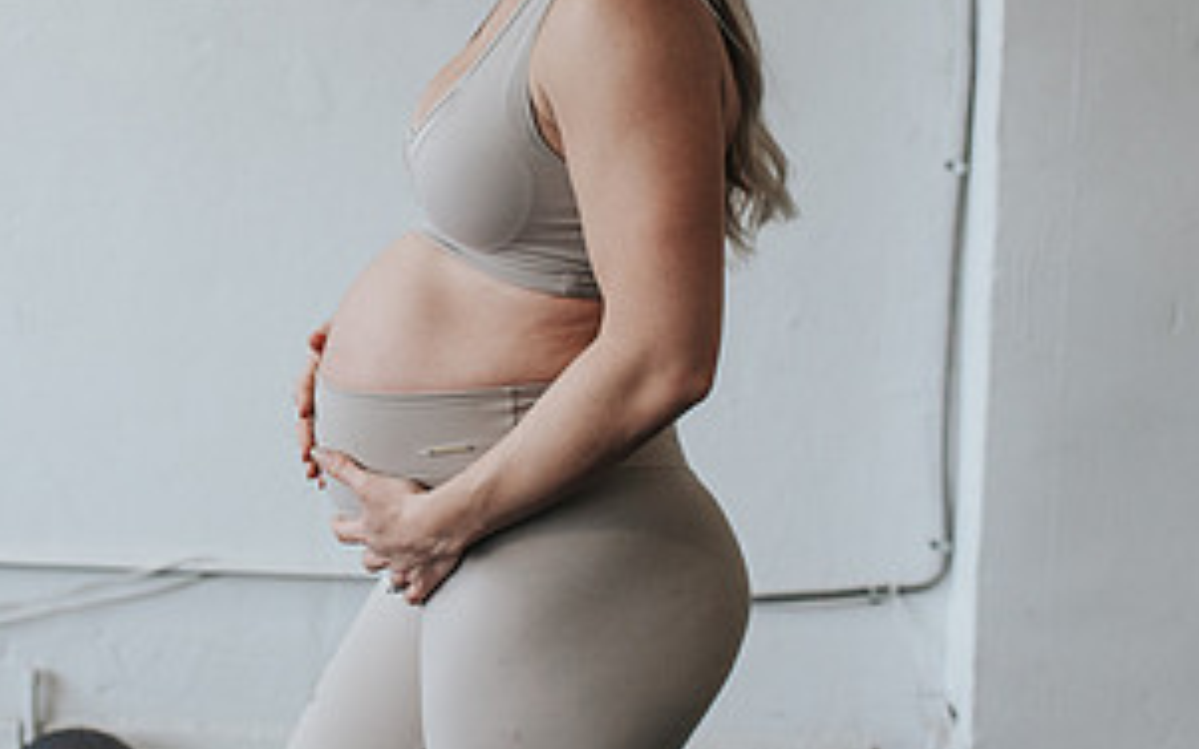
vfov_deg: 18.6
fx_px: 2287
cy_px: 277
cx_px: 347
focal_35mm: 70
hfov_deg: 29.1
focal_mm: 35
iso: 800
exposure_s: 1/250
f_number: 3.2
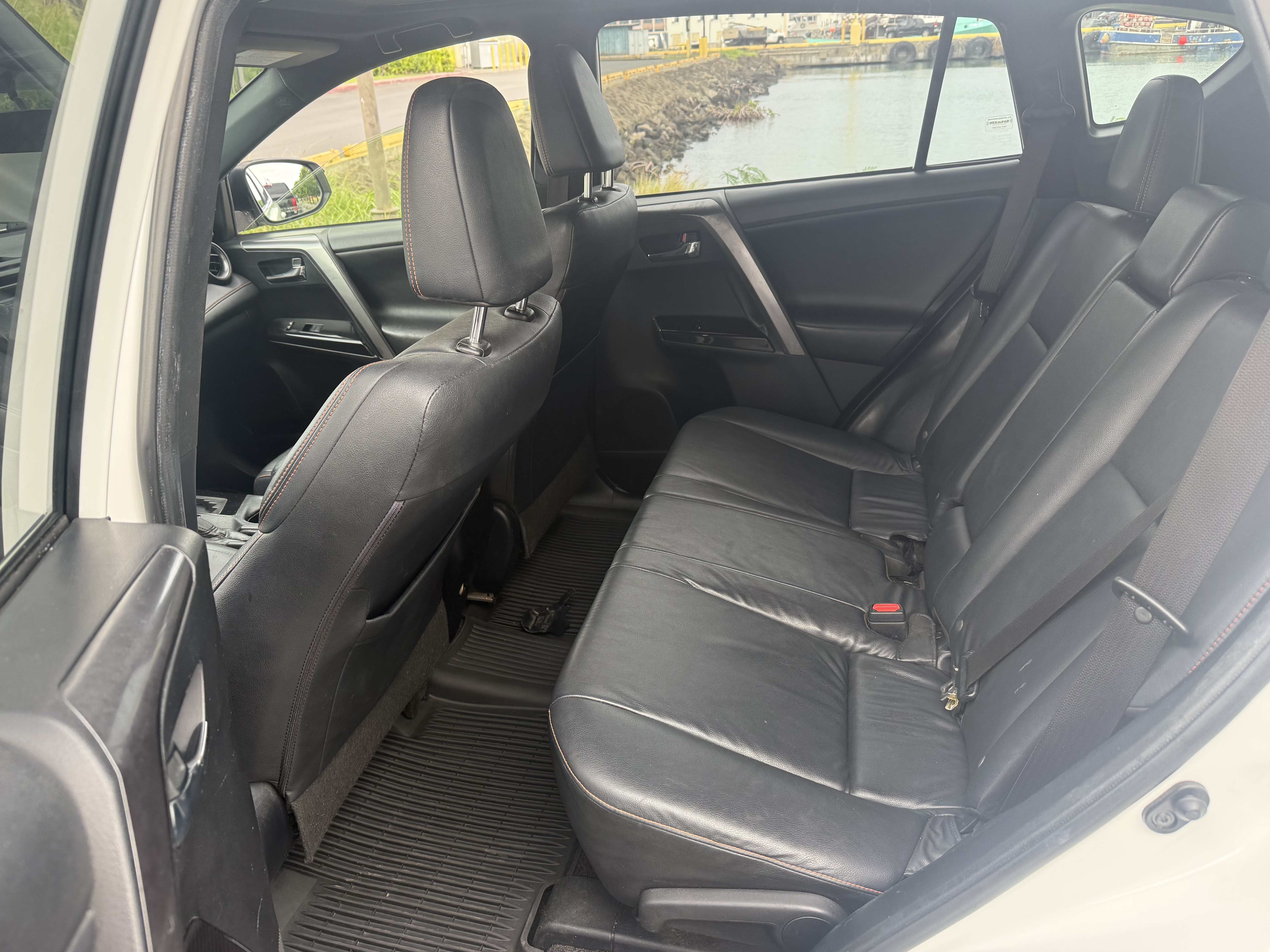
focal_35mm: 25
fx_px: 917
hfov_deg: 69.4
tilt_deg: -22.7
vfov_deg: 54.9
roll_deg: +3.6
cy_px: 460
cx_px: 612
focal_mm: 6.76
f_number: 1.78
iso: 125
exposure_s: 1/243
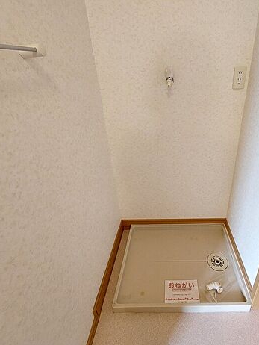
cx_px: 173
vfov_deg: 87.7
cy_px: 167
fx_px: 179
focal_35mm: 18
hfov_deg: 69.6
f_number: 2.2
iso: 400
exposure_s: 1/30
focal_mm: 1.74
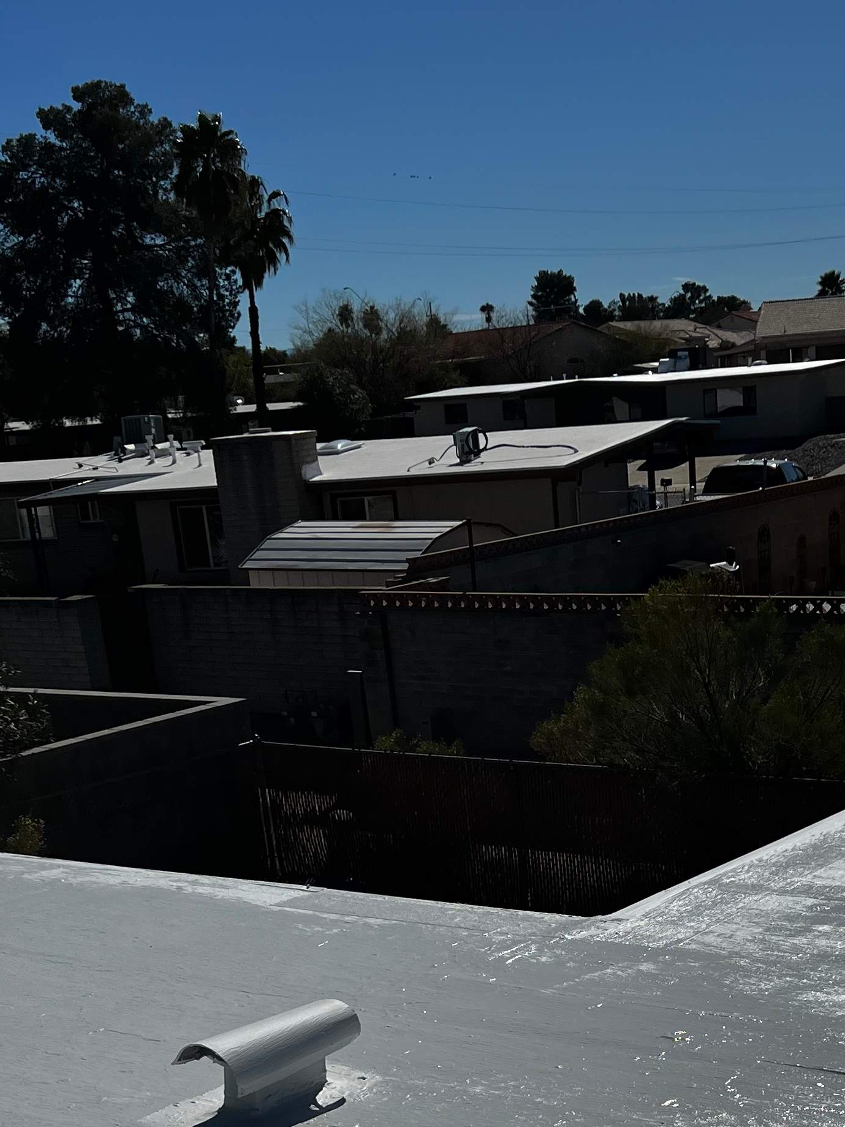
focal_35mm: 57
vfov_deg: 31.8
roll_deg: +6.8
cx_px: 568
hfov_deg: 25.5
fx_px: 1855
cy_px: 1059
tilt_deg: -19.0
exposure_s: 1/19231
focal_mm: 5.7
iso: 32
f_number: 1.5
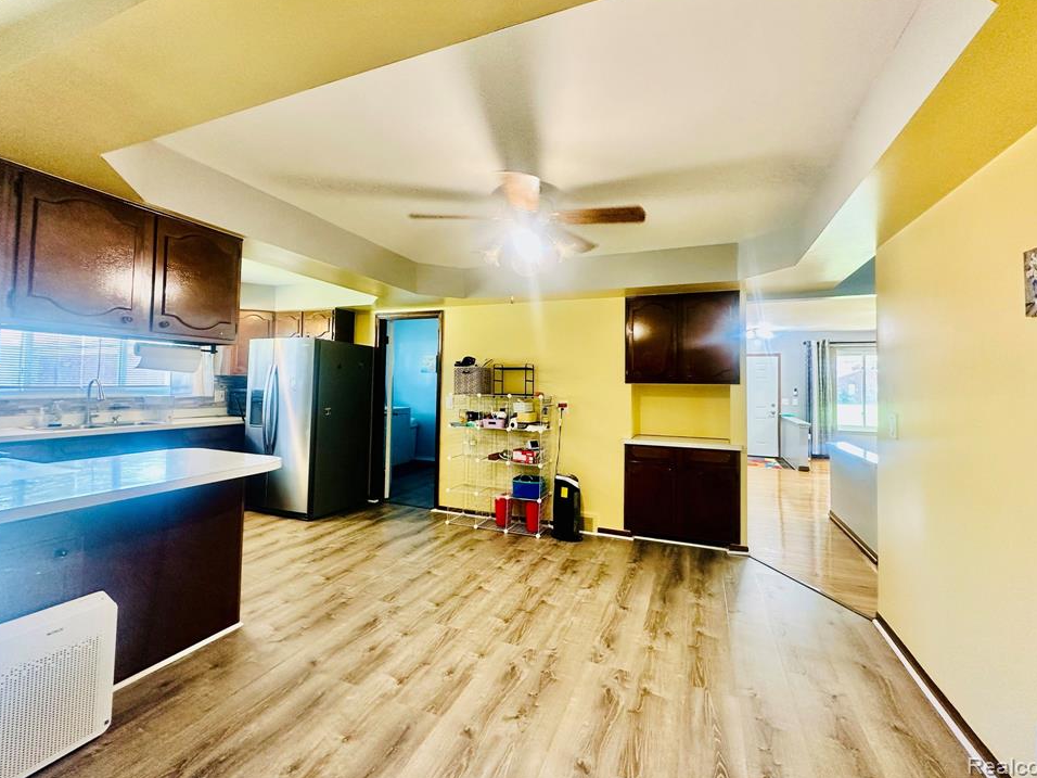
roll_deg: -1.0
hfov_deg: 98.2
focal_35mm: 15
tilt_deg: +2.6
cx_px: 522
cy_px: 367
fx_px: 449
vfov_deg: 81.7
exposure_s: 1/60
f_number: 2.2
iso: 200
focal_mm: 2.22
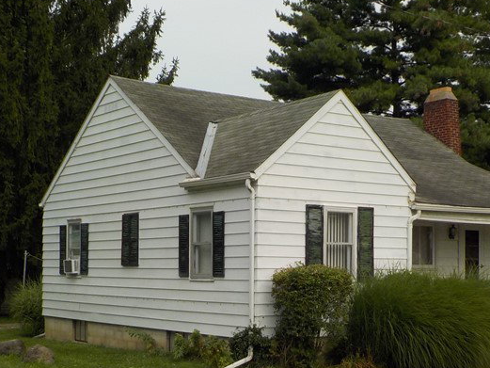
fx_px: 835
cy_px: 287
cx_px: 257
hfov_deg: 32.7
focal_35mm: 59
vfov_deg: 24.5
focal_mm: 4.1
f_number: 3.3
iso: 125
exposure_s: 1/640
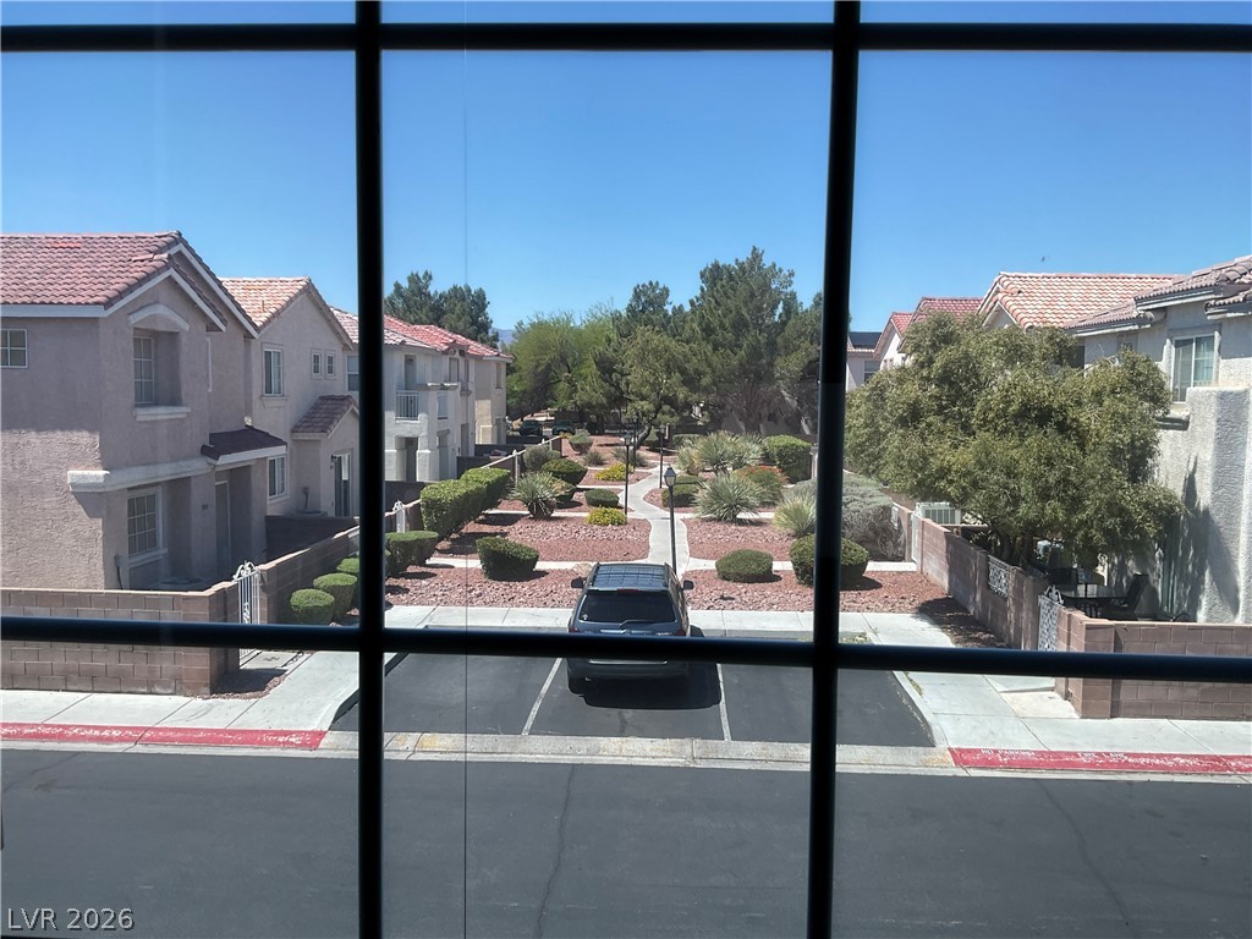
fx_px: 1049
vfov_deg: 48.2
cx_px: 626
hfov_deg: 61.7
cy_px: 470
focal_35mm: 29
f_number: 1.8
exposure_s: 1/165
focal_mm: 3
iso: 16
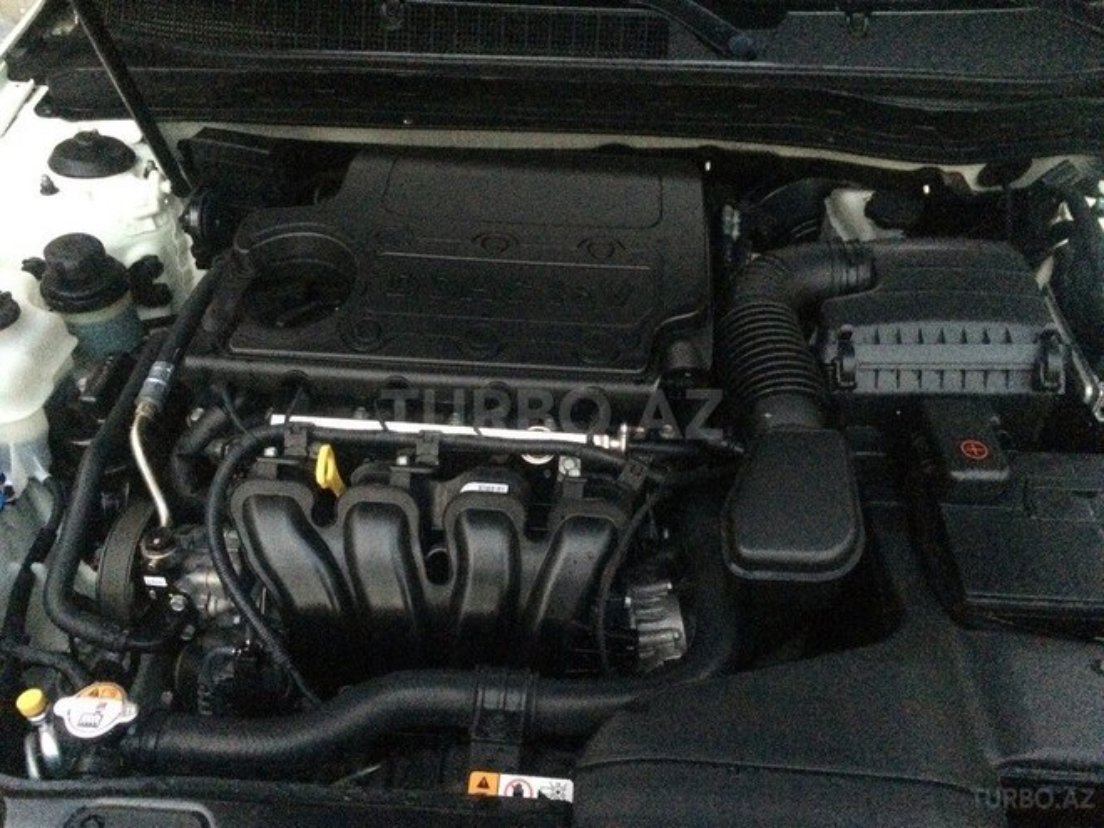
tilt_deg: -43.9
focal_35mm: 29
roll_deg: -1.5
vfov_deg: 48.2
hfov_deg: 61.7
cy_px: 414
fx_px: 925
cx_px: 552
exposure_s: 1/17
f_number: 2.2
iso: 1000
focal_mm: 4.15
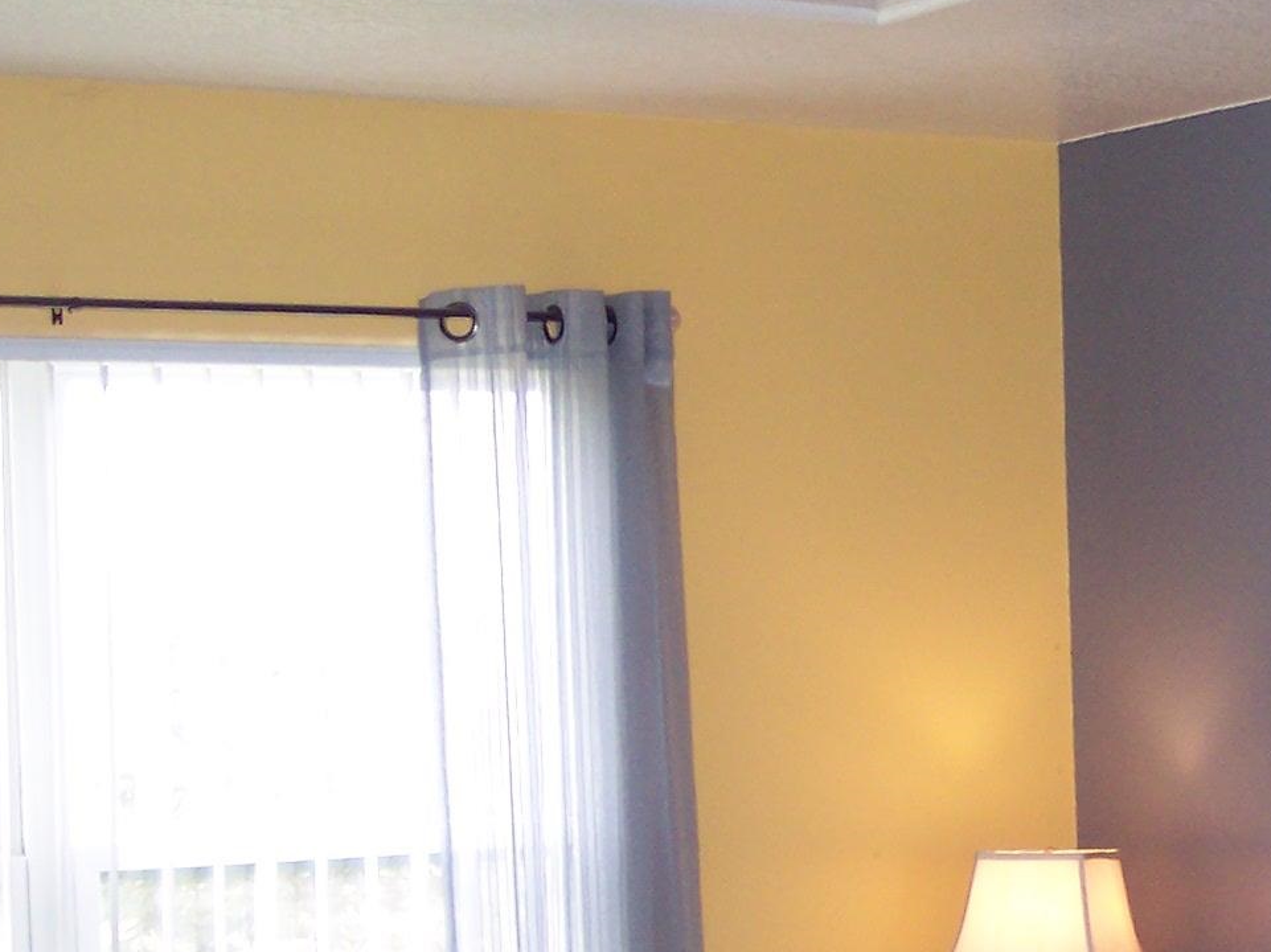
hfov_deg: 18.7
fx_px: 3744
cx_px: 1304
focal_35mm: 102
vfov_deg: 14.4
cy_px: 833
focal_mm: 8
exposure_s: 1/30
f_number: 2.8
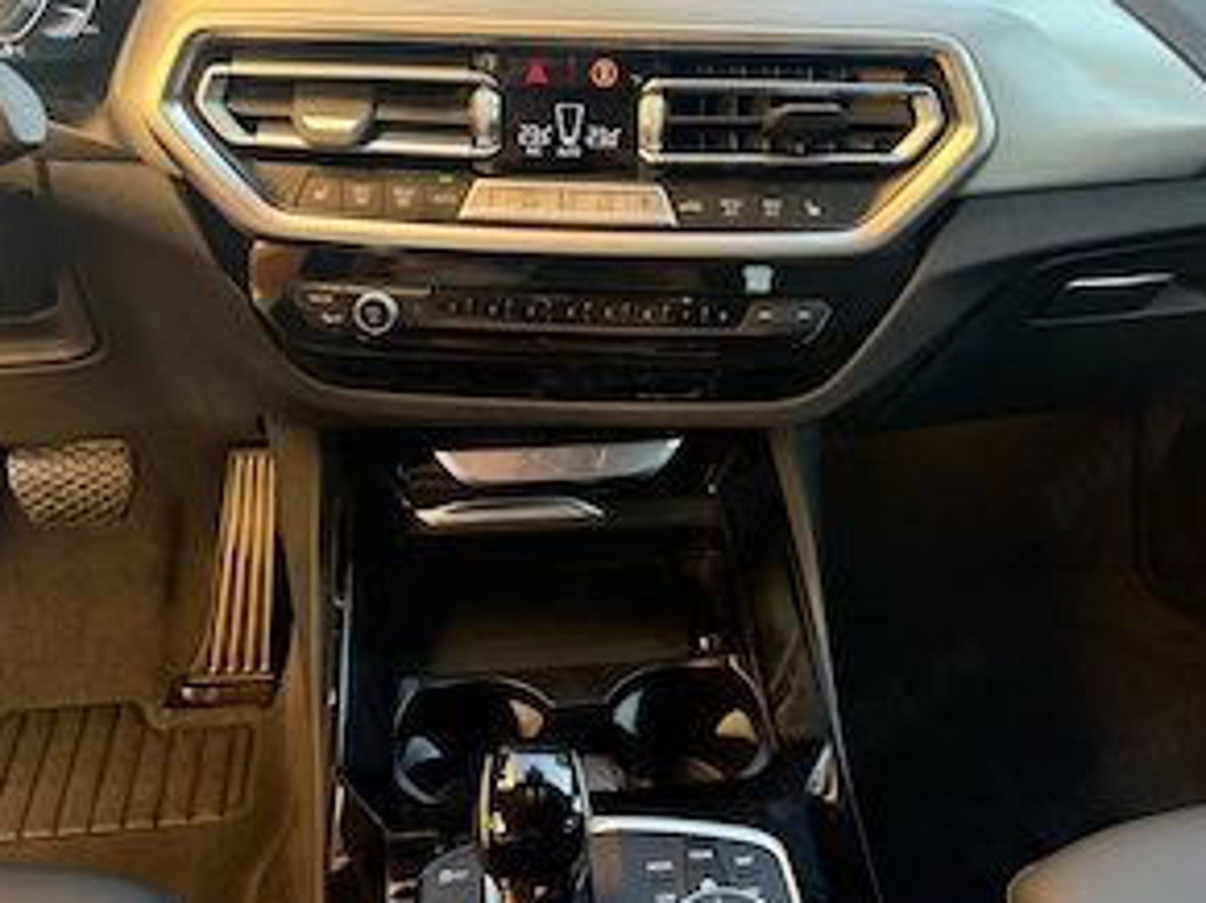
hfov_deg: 55.4
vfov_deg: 42.9
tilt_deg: -36.6
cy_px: 464
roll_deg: -2.5
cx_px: 613
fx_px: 1149
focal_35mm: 33
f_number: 1.78
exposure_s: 1/60
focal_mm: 6.76
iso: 200
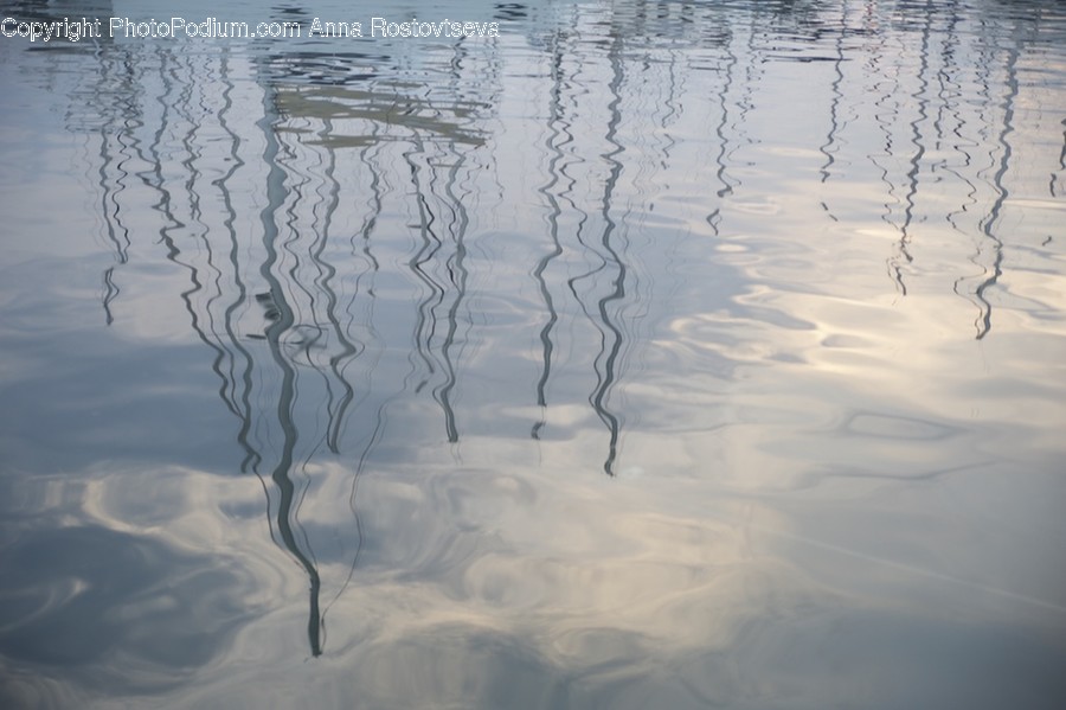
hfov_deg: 36.3
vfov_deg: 24.6
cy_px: 355
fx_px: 1628
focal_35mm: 55
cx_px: 533
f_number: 3.5
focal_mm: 55
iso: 400
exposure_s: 1/80
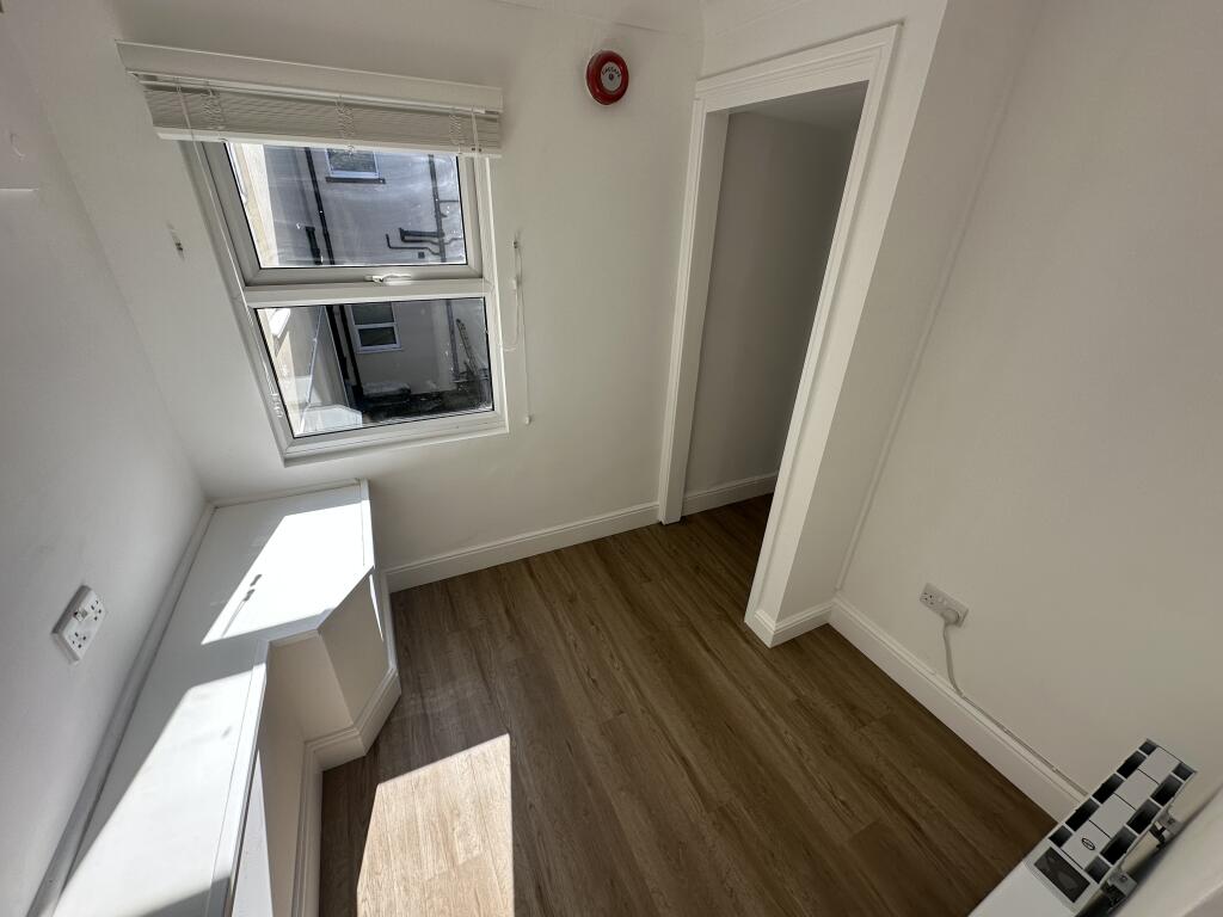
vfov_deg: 85.7
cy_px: 458
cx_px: 612
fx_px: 495
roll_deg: -2.0
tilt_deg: -28.0
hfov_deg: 102.1
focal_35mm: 14
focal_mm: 2.22
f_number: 2.2
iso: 40
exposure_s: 1/349
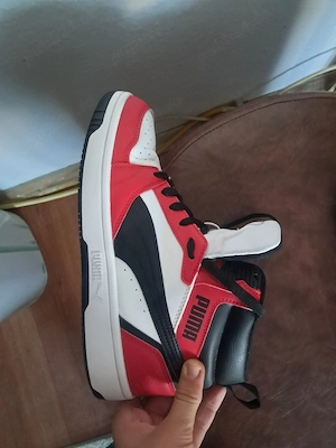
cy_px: 224
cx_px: 168
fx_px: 349
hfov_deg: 51.4
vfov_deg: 65.3
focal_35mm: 27
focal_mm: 4
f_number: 1.8
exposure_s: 1/25
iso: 640
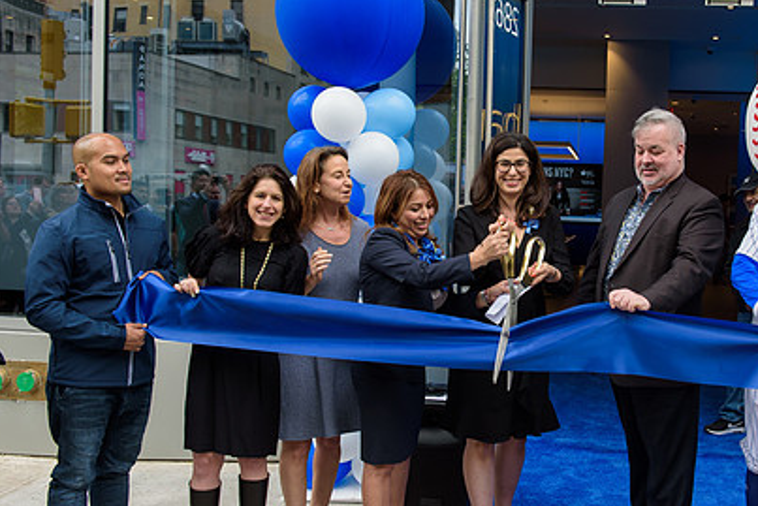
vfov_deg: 29.3
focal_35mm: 46
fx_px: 969
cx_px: 515
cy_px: 253
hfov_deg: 42.1
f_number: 5
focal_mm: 32
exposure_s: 1/250
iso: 200
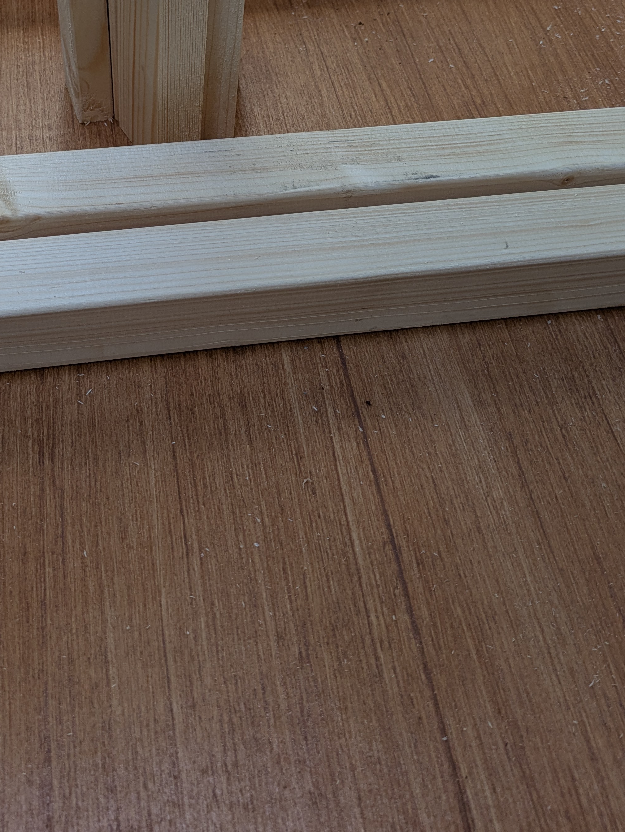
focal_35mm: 43
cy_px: 181
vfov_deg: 42.1
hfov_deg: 33.4
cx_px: 227
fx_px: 1034
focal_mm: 5.43
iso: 57
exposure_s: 1/100
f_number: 1.89
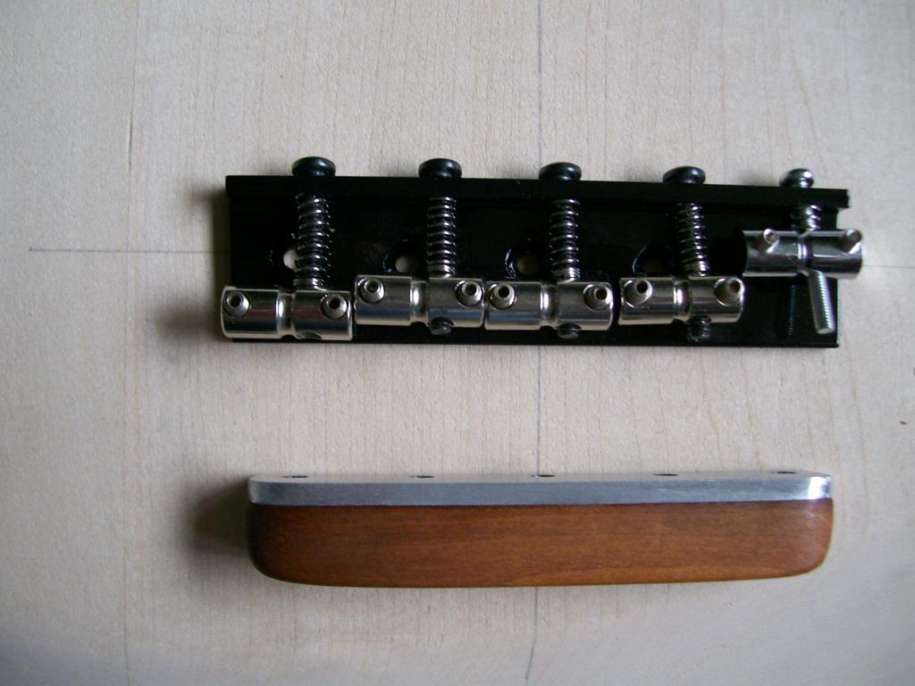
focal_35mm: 36
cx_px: 458
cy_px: 343
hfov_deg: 51.4
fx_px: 952
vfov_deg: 39.7
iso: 101
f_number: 2.7
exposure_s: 1/32
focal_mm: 6
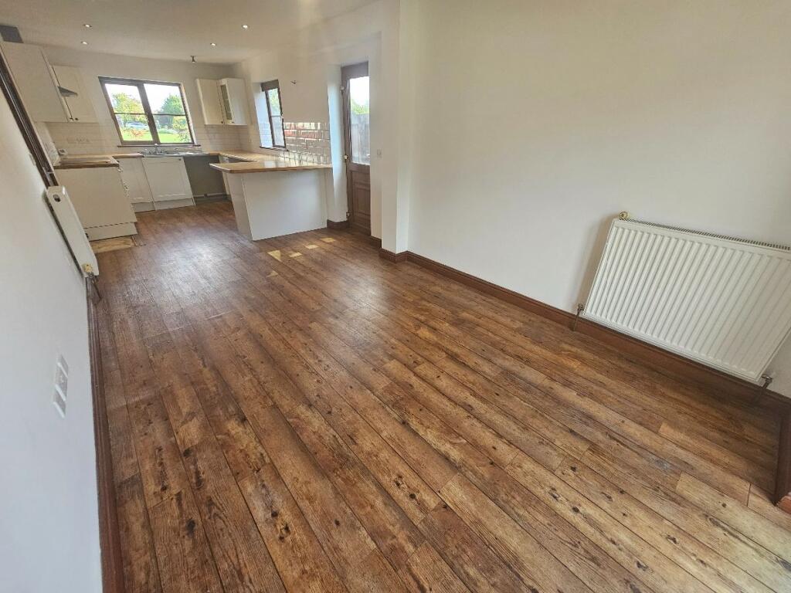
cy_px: 296
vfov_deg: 89.9
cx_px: 396
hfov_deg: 106.2
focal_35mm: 13
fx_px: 297
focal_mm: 2.2
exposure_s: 1/50
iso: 100
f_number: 2.2
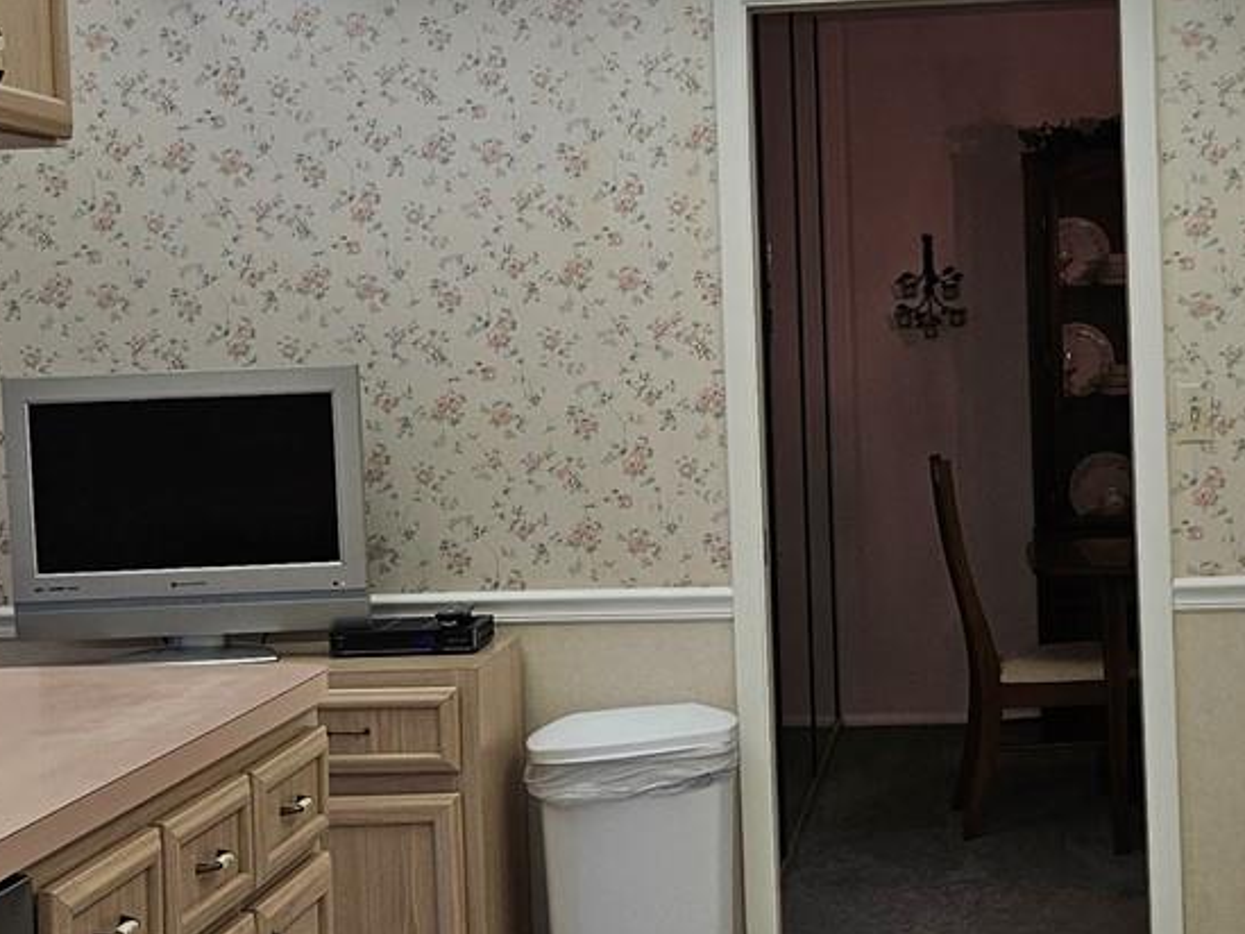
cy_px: 379
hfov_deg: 28.9
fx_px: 2410
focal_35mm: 67
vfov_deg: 21.9
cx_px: 764
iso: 40
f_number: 1.8
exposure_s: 1/120
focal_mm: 5.4
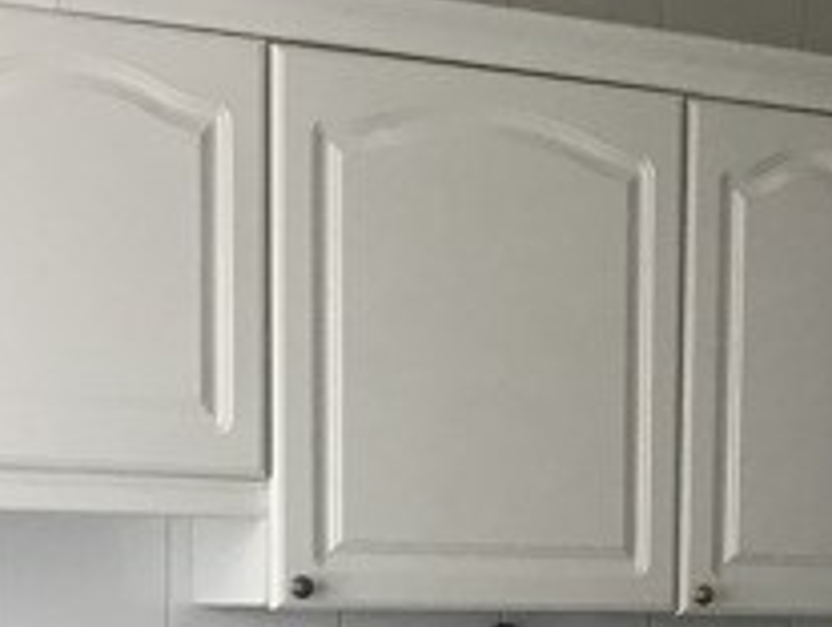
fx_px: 2600
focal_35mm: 108
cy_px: 808
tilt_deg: -3.6
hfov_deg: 17.9
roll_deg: -1.1
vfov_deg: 13.3
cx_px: 756
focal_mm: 3.99
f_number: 1.8
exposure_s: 1/33
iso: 32
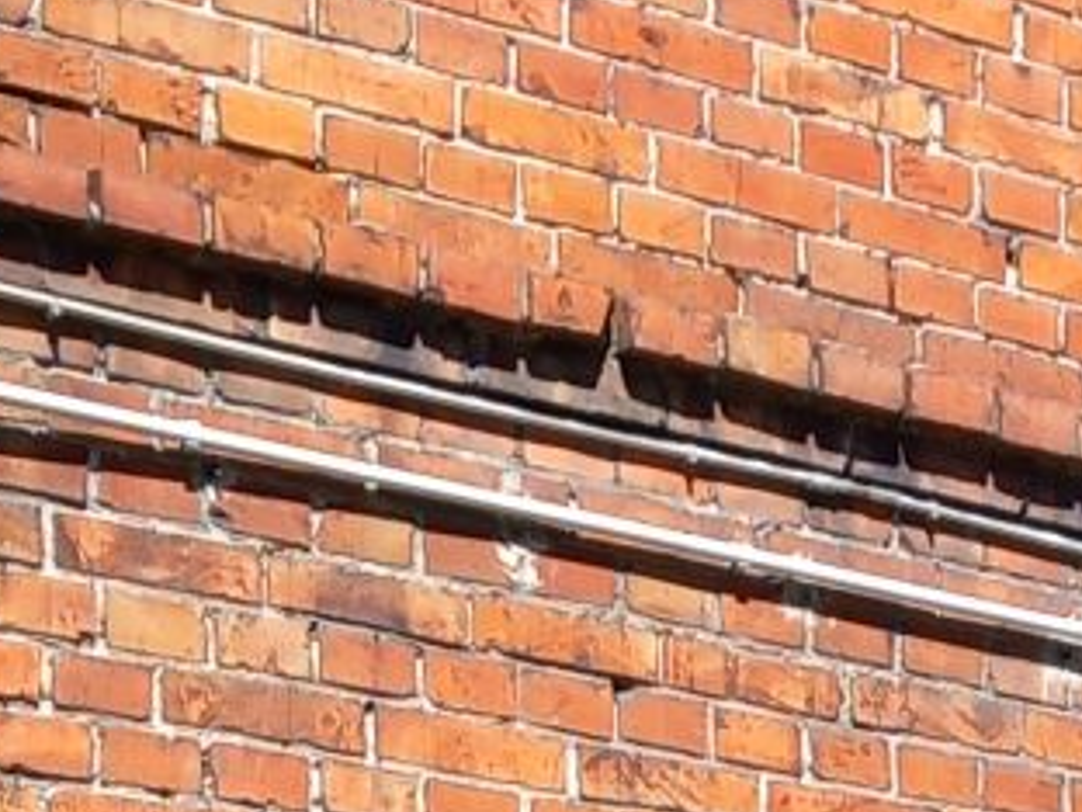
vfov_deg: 8.2
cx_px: 1668
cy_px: 2006
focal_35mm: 166
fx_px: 5189
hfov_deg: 11.4
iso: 20
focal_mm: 4
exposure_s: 1/288
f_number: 1.8
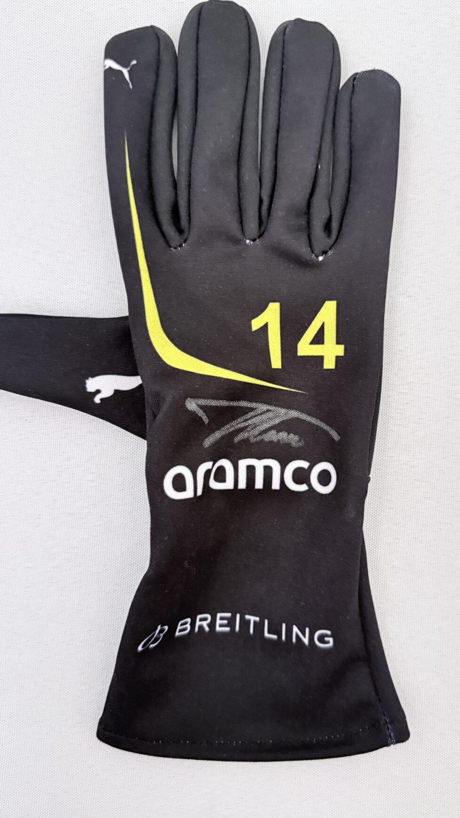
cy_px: 405
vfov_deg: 69.9
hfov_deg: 42.8
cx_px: 257
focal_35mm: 27
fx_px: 585
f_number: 1.78
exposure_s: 1/33
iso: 1000
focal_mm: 6.76
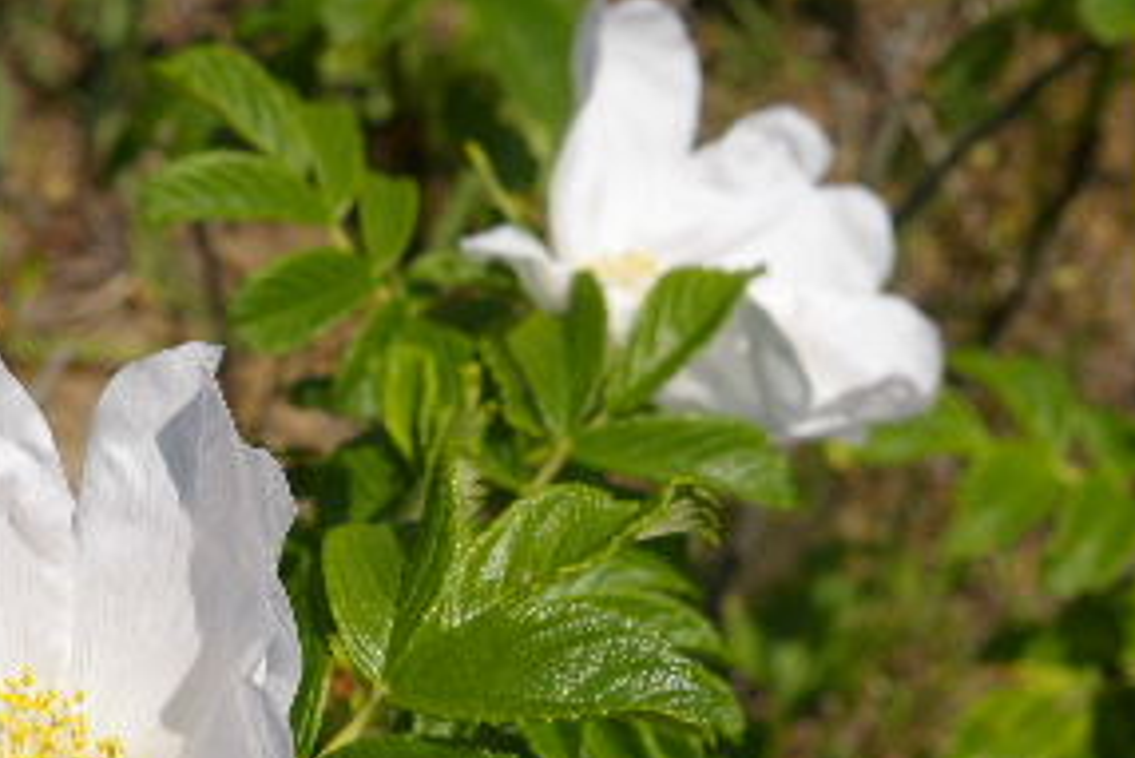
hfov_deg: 15.3
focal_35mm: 133
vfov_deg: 10.3
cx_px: 250
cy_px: 569
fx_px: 4189
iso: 200
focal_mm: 55
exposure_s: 1/180
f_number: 16
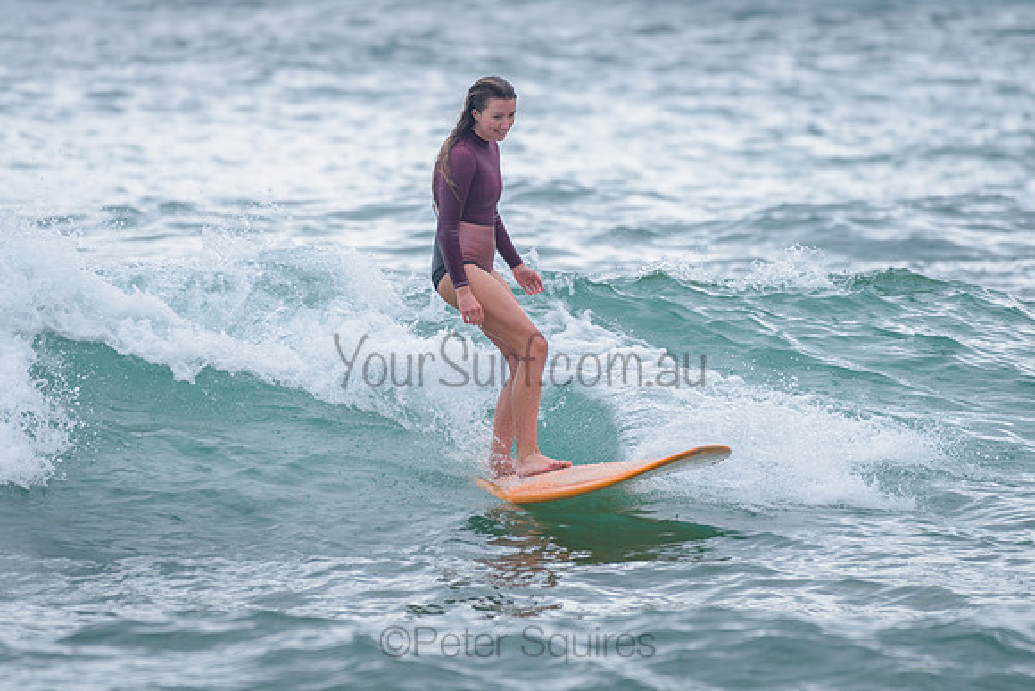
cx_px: 545
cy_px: 320
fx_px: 17634
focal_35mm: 613
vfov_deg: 2.2
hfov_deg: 3.4
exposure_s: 1/1250
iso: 360
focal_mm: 500
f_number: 5.6
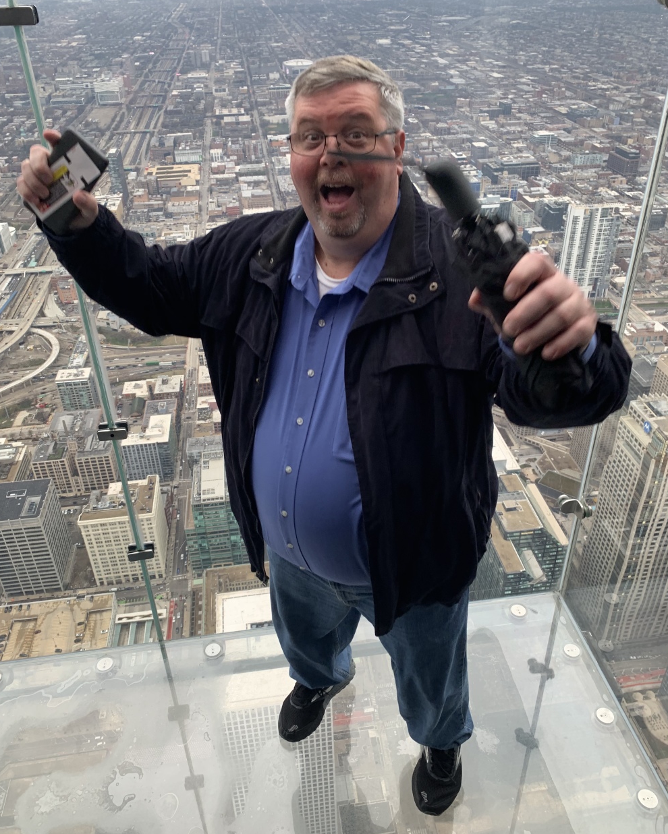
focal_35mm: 28
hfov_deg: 51.5
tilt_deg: -31.9
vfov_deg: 62.2
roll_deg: +3.2
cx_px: 338
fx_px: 692
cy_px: 410
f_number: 1.8
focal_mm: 4.25
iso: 32
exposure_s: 1/122
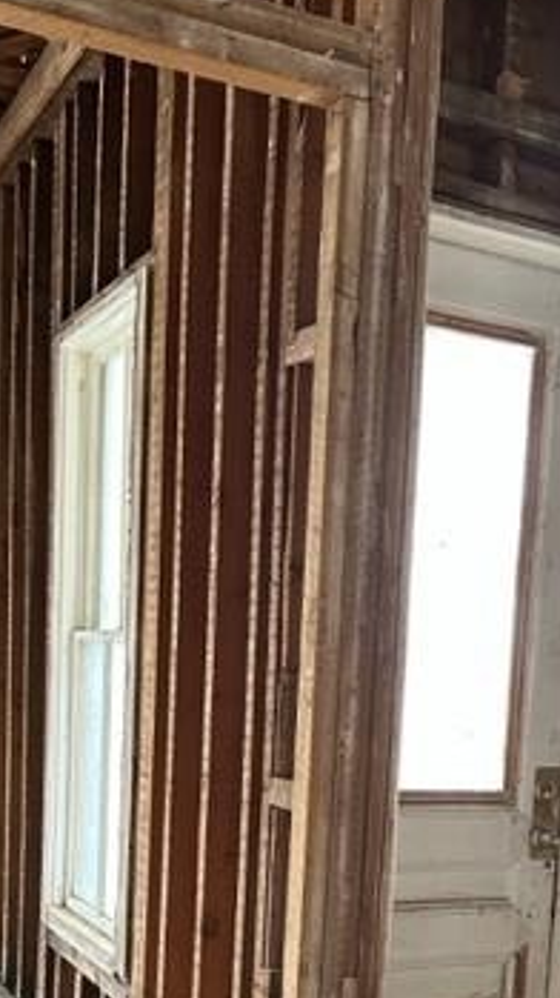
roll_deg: -2.7
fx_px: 1269
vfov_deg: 40.8
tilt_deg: -6.5
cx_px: 383
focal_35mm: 48
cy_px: 826
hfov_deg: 24.7
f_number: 1.78
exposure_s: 1/60
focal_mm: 6.86
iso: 400
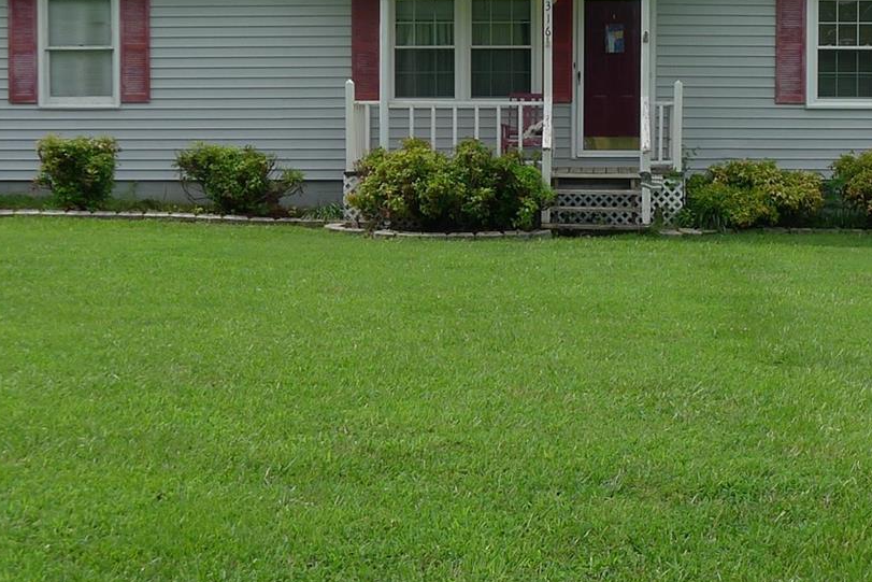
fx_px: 2447
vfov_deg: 13.5
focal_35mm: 101
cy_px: 211
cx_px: 592
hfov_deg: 20.1
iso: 80
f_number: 4
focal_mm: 8.5
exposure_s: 1/640
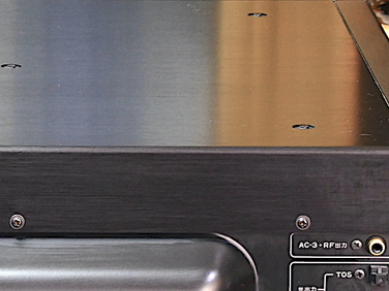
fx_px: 3877
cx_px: 9
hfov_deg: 5.7
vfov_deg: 4.3
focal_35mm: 345
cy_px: 255
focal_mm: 24.2
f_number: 5.3
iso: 200
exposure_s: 1/2.5
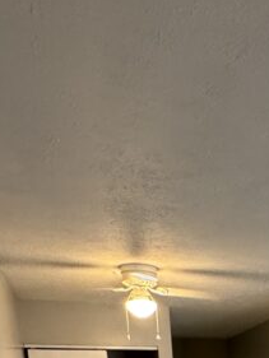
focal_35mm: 51
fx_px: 528
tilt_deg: -8.8
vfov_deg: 29.1
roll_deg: +1.6
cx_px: 326
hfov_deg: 25.5
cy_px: 484
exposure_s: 1/60
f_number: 2.2
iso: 320
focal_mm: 2.22
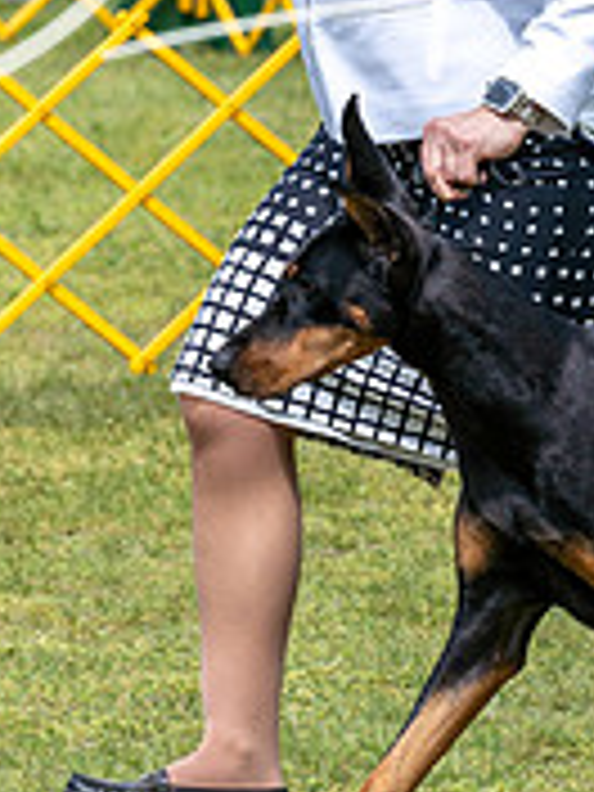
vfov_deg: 3.3
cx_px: 578
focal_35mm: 605
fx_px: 13842
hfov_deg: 2.5
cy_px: 205
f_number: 5.6
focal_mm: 133
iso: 100
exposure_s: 1/800
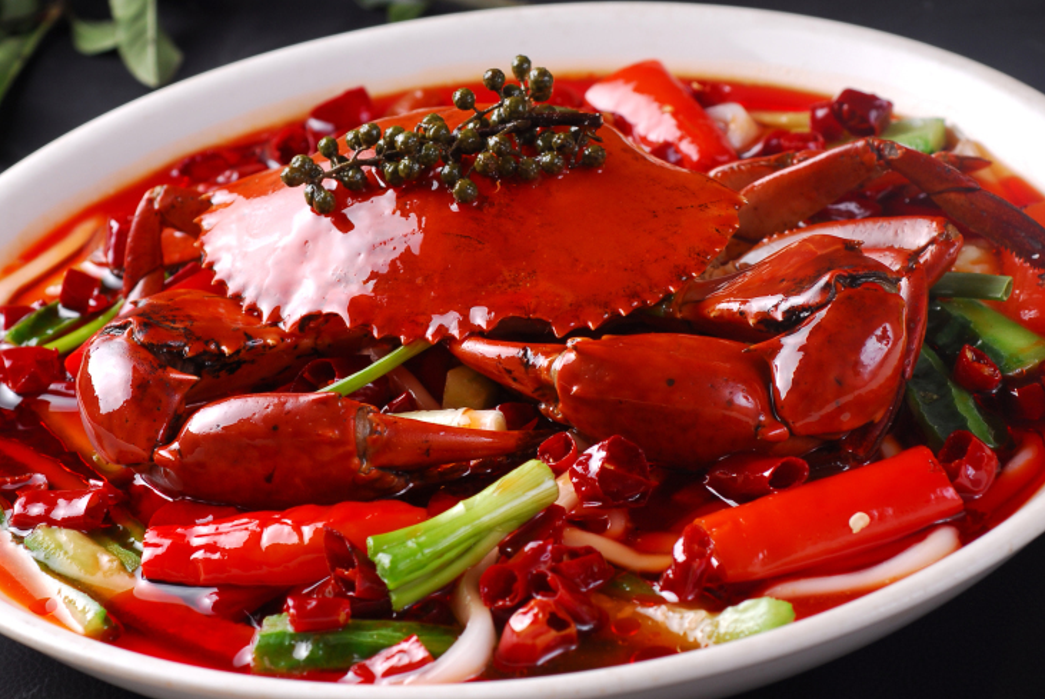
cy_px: 314
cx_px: 496
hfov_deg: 16.2
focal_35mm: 126
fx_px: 3661
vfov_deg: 10.9
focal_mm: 60
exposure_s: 1/200
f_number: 6.3
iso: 125
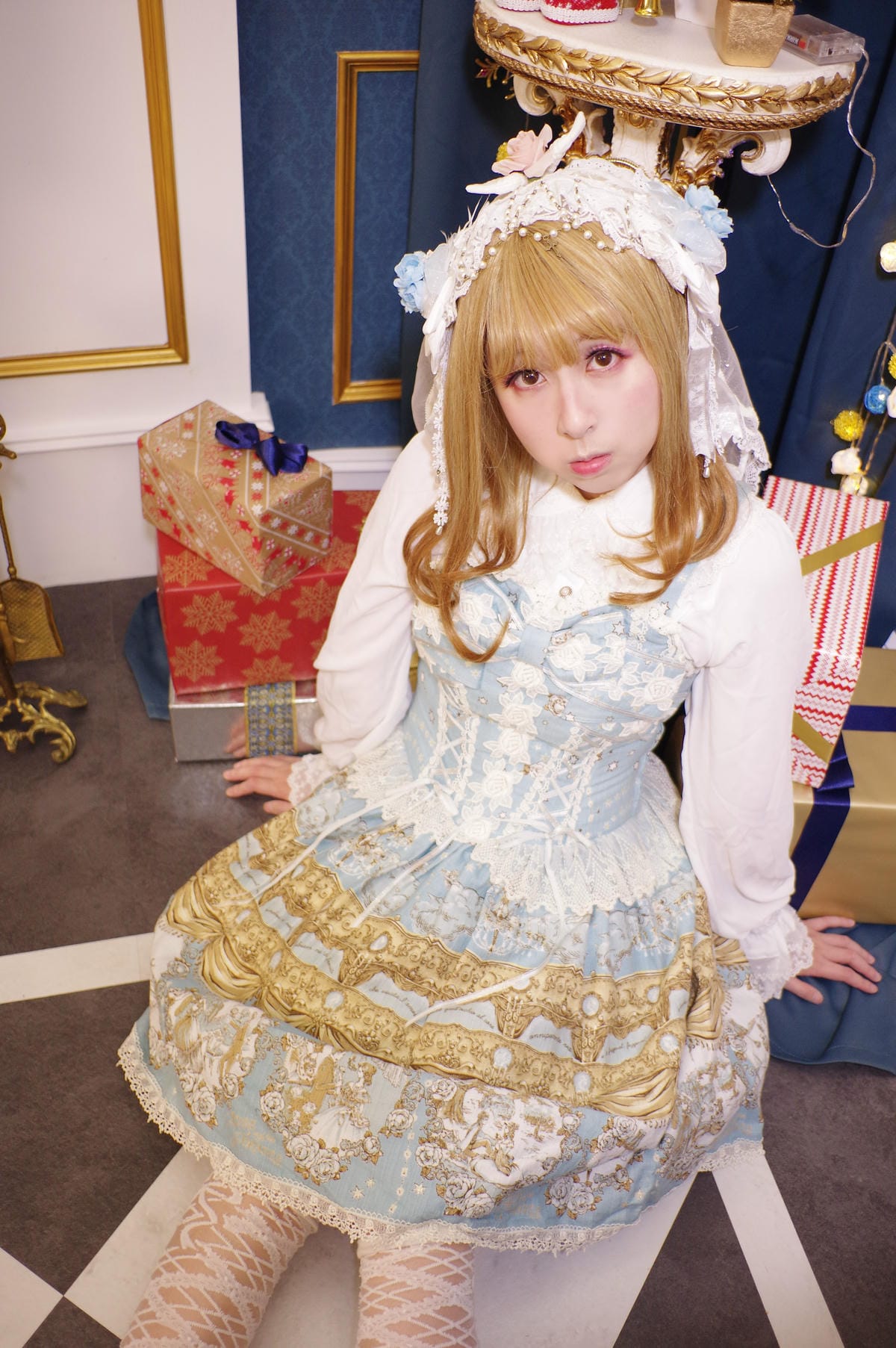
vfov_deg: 60.3
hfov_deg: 42.3
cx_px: 448
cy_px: 674
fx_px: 1159
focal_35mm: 31
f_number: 3.2
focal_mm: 21
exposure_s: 1/80
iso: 400
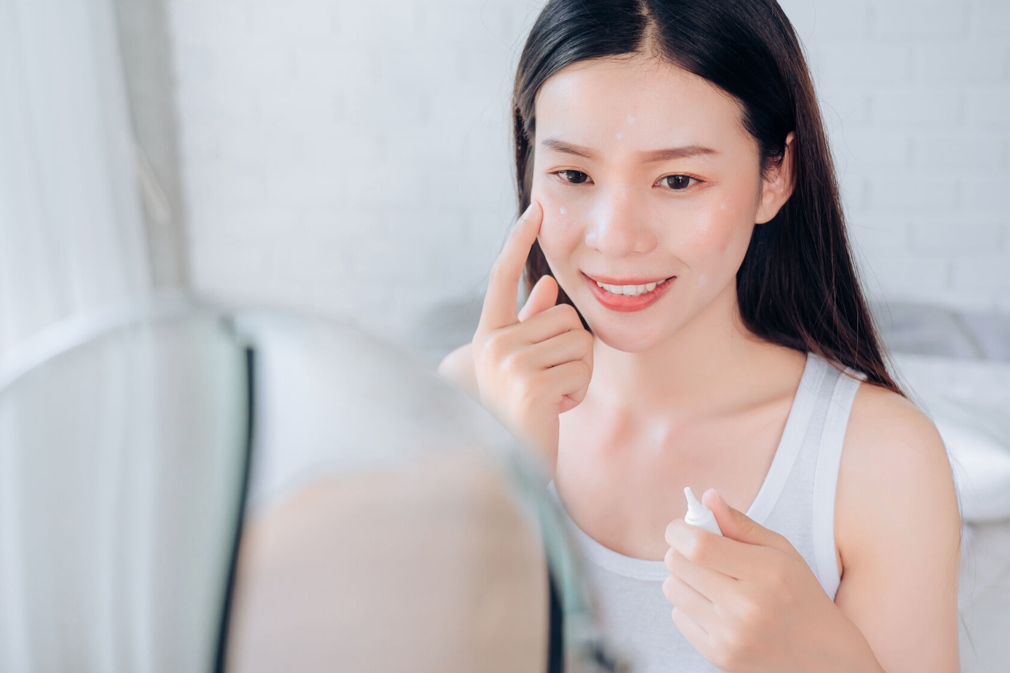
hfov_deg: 41.1
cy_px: 318
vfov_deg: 28.1
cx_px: 519
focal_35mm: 48
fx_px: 1347
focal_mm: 42
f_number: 4
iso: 100
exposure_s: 1/250
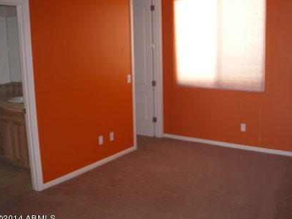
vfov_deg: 34.4
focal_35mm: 42
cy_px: 109
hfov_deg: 44.8
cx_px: 154
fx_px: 354
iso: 200
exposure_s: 1/60
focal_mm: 6.3
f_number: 2.9
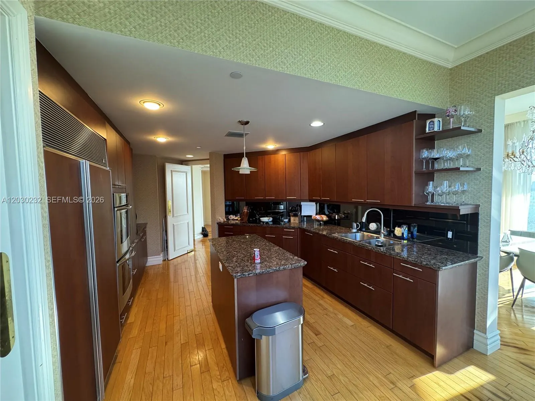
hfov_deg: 102.1
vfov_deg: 85.7
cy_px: 200
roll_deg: +1.1
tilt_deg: -3.1
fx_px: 216
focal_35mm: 14
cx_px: 268
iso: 250
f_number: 2.2
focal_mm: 2.22
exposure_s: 1/120
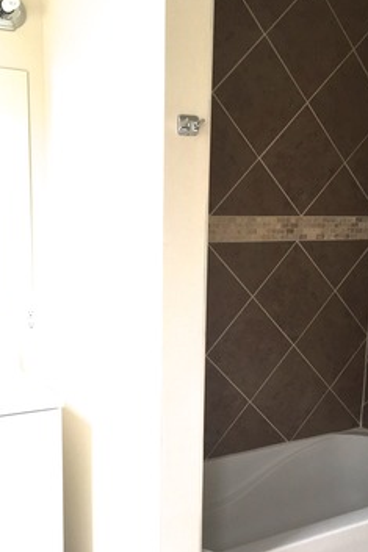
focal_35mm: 41
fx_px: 629
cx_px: 169
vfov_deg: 47.1
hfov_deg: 32.6
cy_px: 341
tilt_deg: -10.1
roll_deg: +0.6
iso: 32
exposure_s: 1/120
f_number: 2.2
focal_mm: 4.15
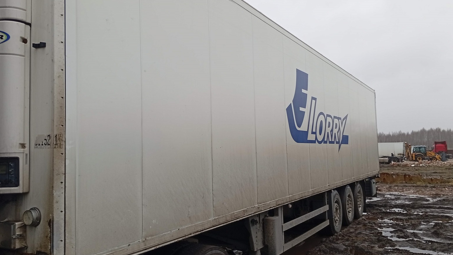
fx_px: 444
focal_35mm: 37
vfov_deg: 32.0
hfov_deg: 54.0
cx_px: 221
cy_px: 121
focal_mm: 3.98
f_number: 1.8
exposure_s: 1/163
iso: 50
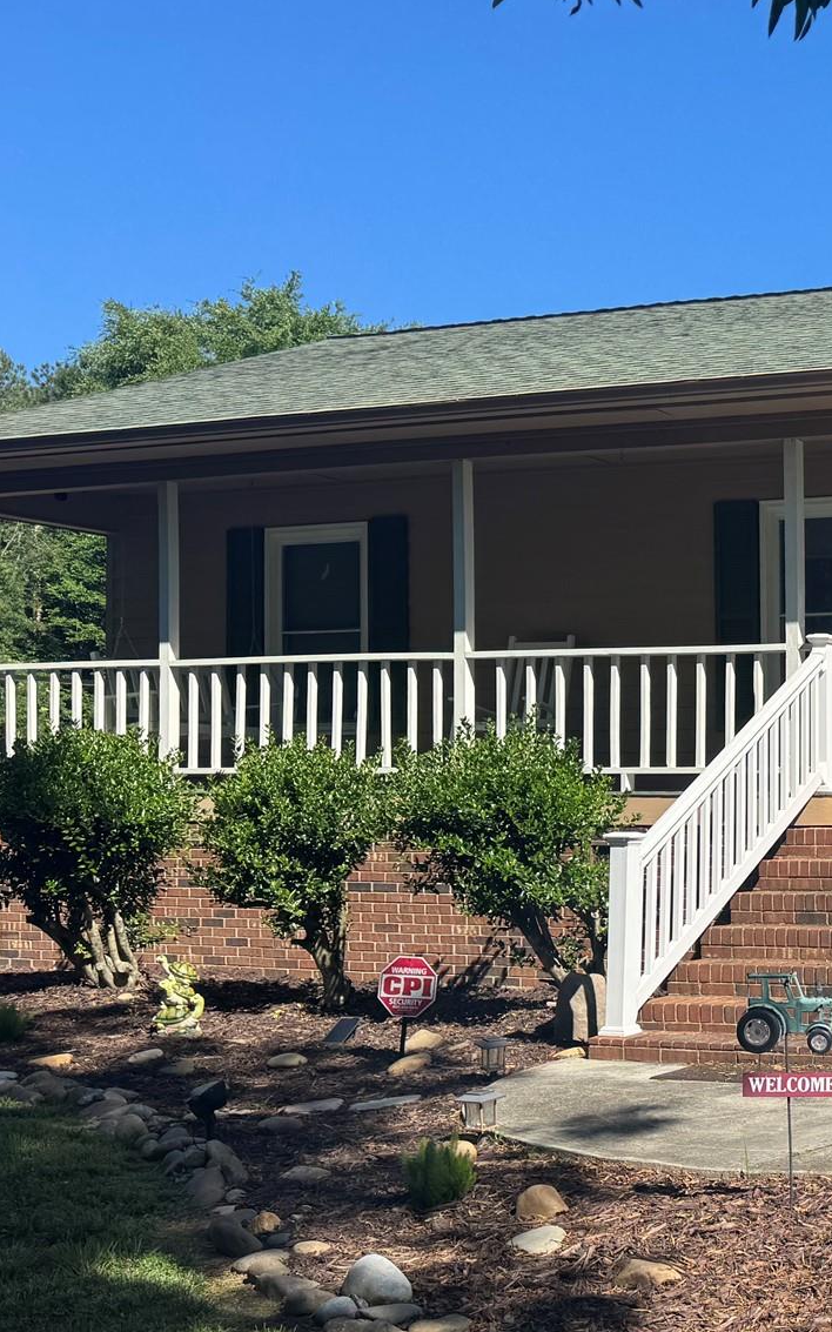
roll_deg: +0.2
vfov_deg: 43.3
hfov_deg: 24.4
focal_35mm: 46
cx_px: 1088
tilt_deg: +1.2
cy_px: 805
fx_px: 1669
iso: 80
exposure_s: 1/2604
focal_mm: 6.76
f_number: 1.78
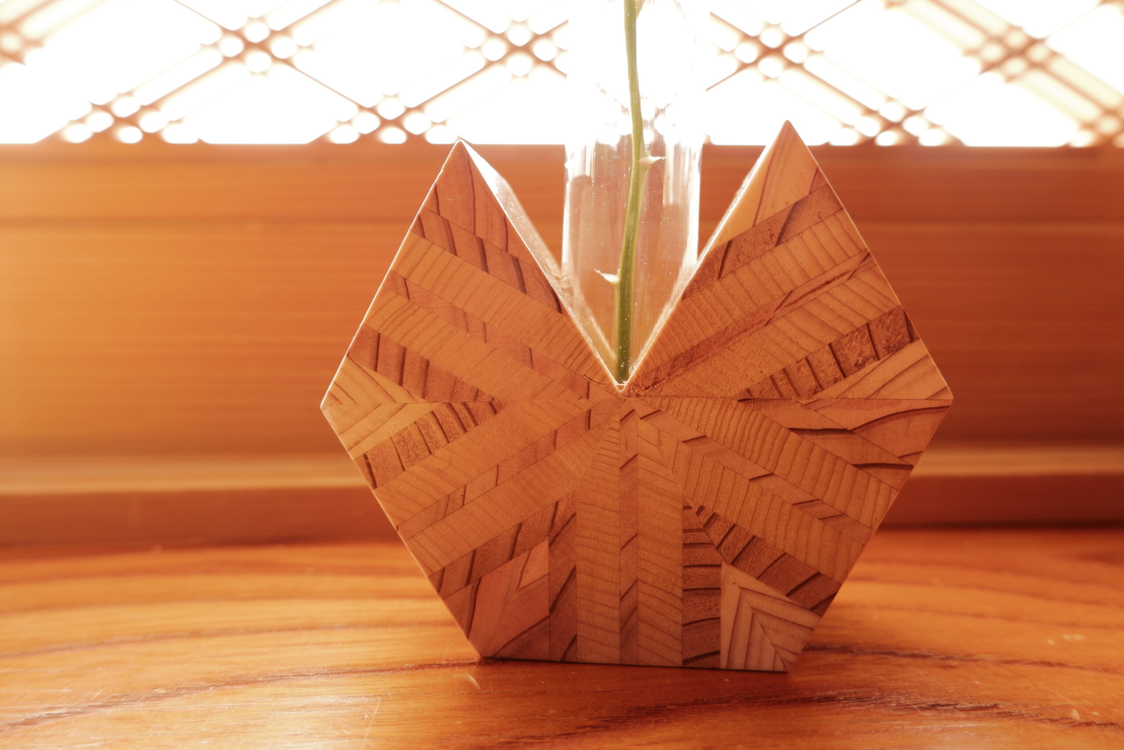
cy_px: 375
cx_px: 562
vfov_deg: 55.1
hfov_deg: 76.1
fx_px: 718
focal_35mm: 23
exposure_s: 1/30
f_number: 4
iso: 250
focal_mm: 15.2
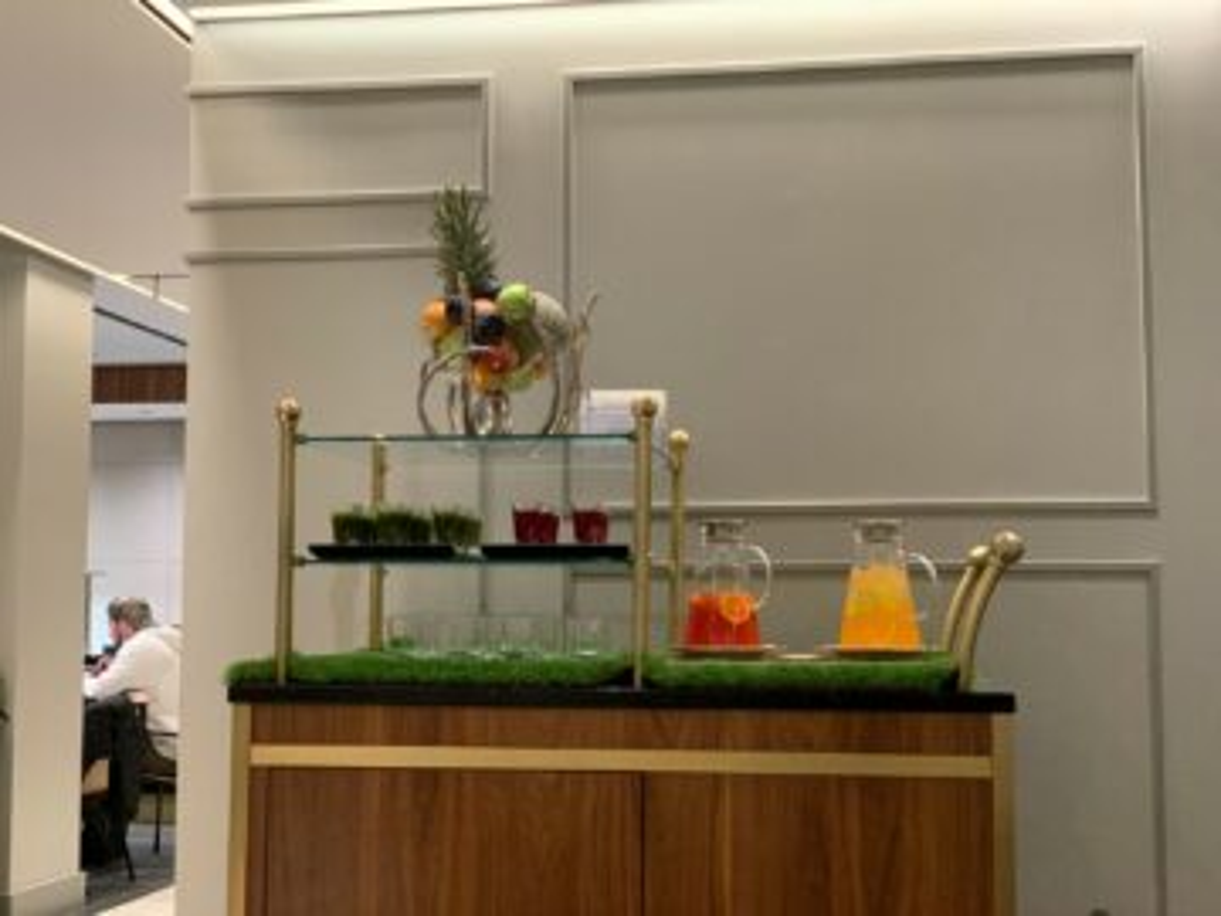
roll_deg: -1.4
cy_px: 458
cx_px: 610
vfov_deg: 28.0
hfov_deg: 36.8
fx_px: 1834
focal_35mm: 52
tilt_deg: +6.6
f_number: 2.4
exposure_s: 1/50
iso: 400
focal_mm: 6
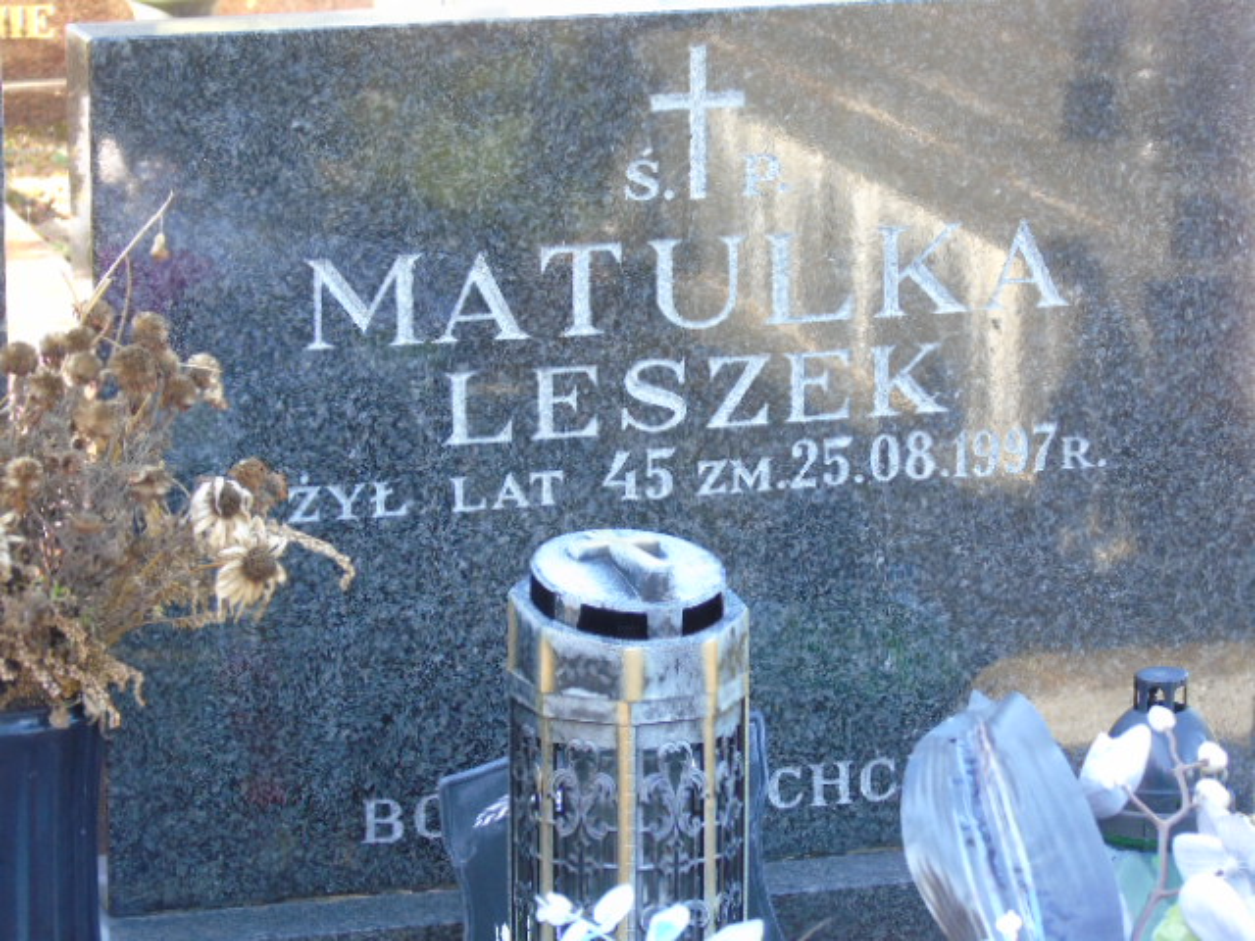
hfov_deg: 12.2
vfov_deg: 9.2
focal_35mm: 162
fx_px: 5873
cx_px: 628
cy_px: 470
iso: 500
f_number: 4.9
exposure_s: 1/60
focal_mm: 29
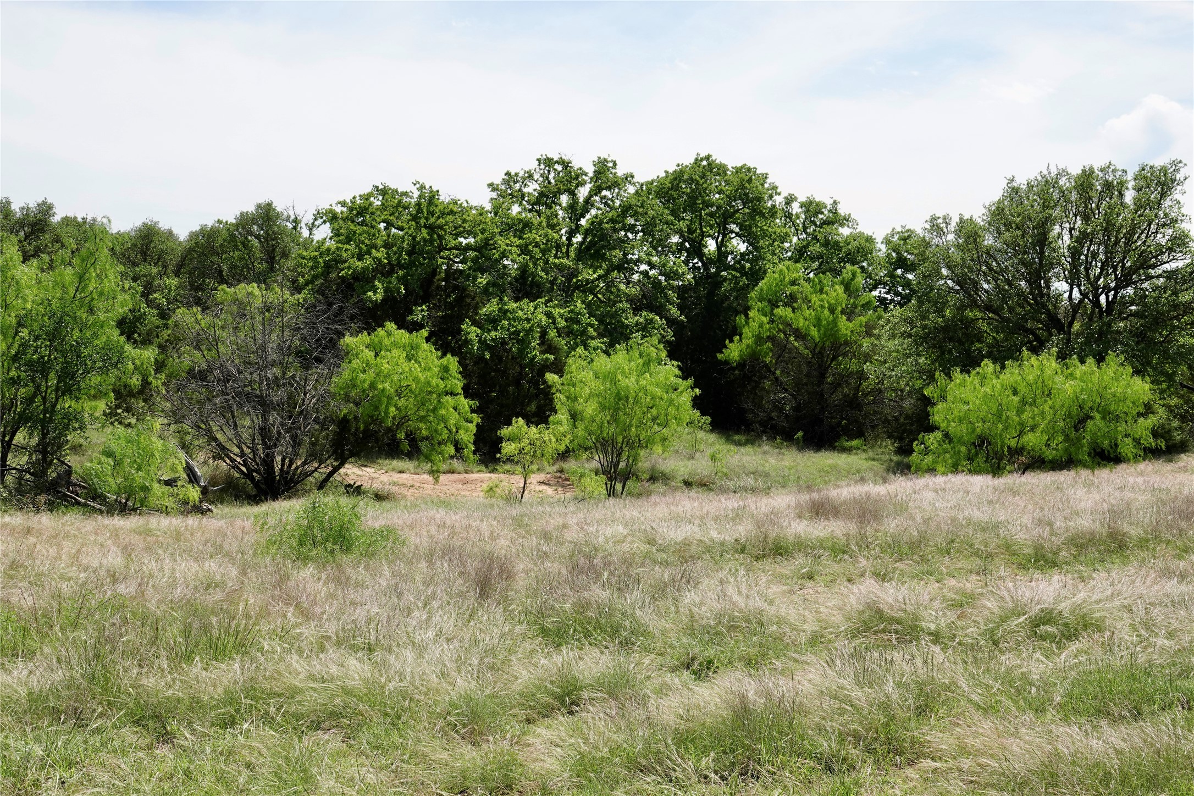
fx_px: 1658
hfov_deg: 39.6
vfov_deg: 27.0
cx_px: 597
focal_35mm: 50
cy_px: 398
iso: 100
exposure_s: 1/800
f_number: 4
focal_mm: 18.21
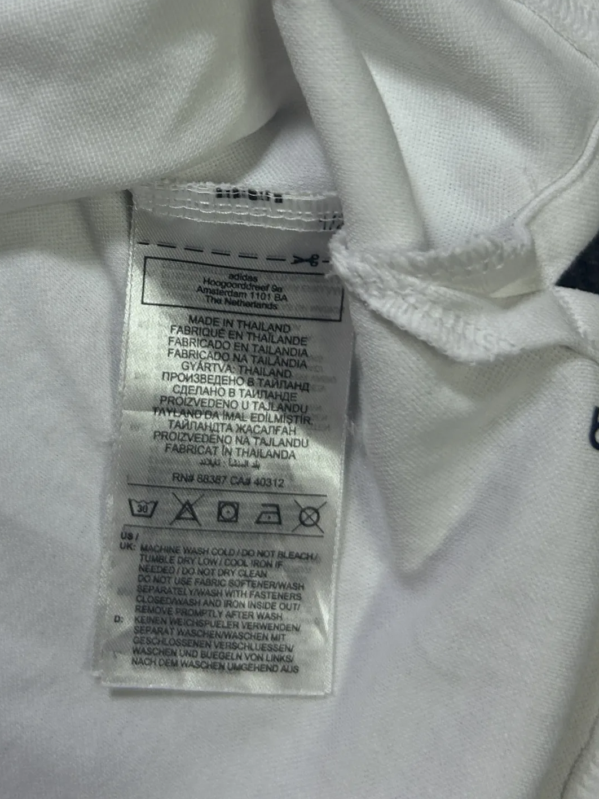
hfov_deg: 30.7
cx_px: 212
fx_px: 1084
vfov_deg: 39.4
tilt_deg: -65.3
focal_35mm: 47
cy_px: 209
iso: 100
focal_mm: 5.7
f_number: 1.5
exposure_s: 1/100
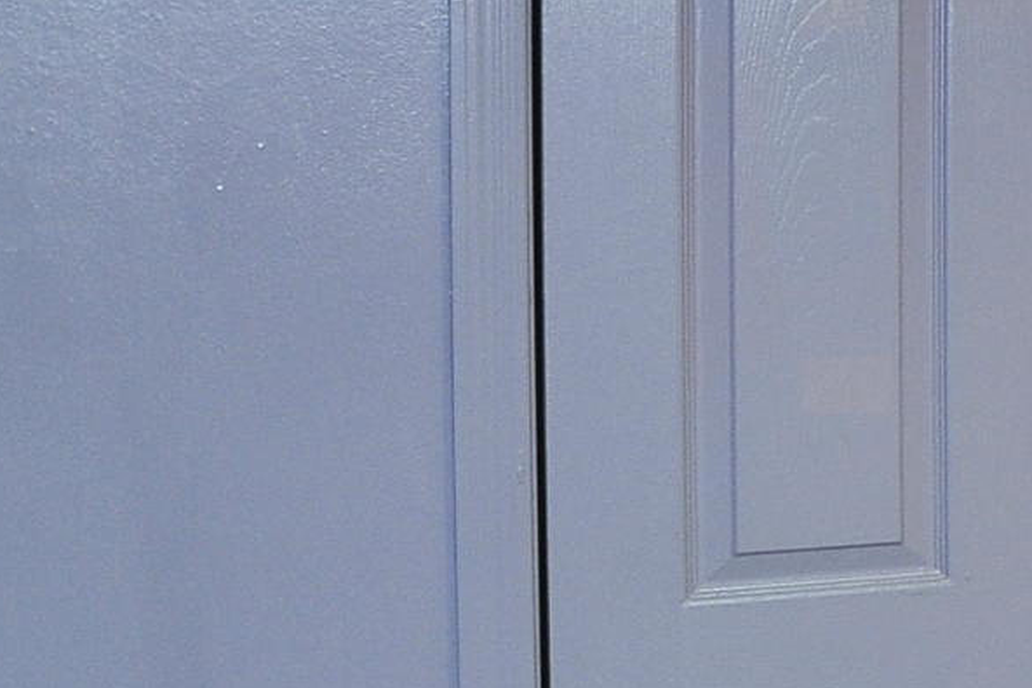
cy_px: 176
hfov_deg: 14.5
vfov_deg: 15.0
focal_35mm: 91
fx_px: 2608
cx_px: 2475
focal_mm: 18
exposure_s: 1/30
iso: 800
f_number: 6.3
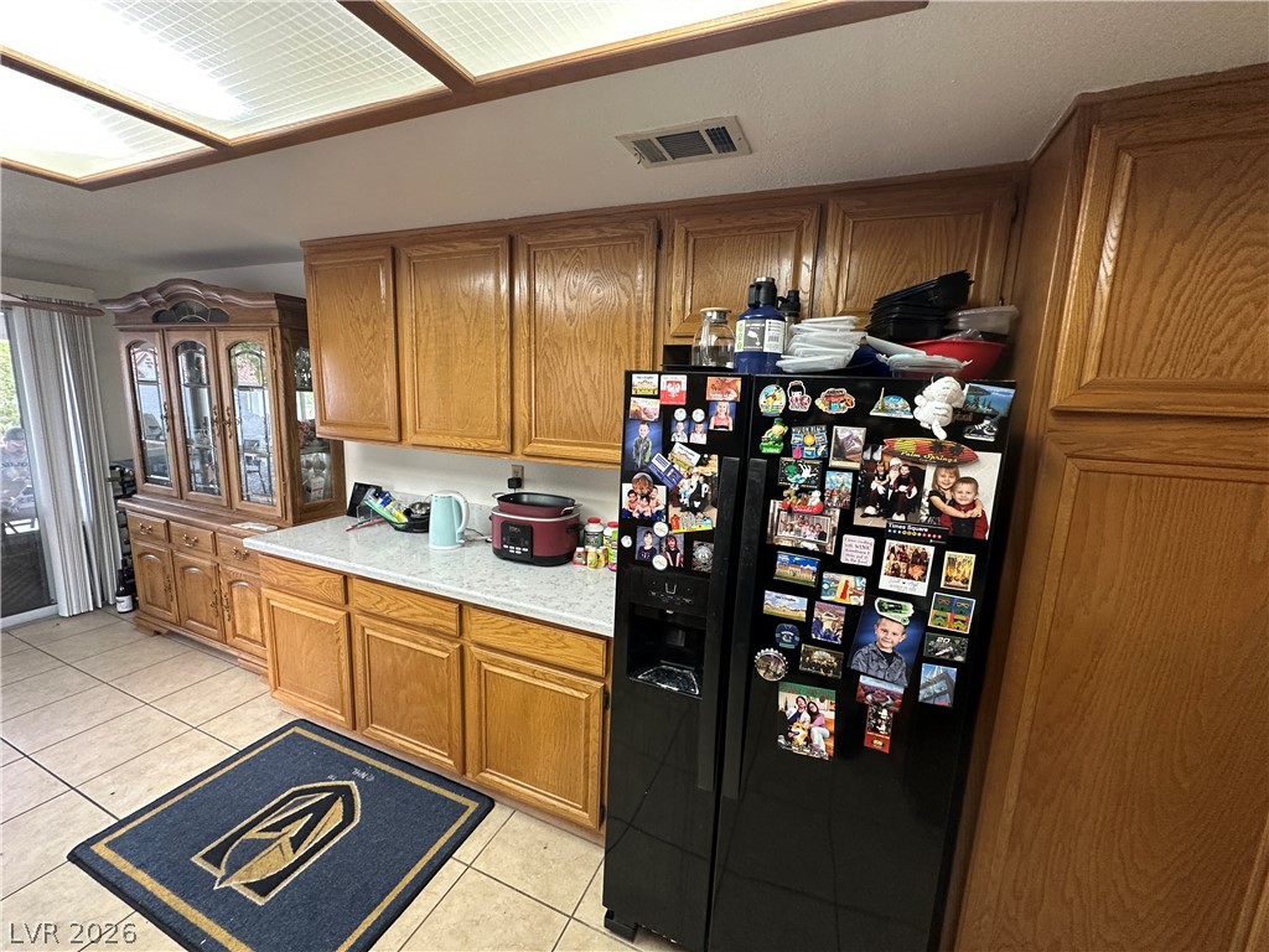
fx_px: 513
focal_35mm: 14
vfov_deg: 85.7
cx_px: 634
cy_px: 476
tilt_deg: -9.1
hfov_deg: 102.1
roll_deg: -2.5
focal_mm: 2.22
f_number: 2.2
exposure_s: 1/60
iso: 200
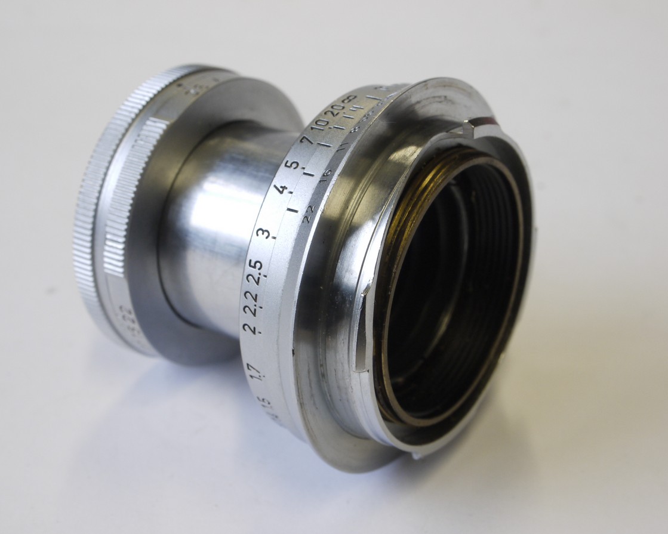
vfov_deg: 22.8
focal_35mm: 67
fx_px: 1324
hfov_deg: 28.3
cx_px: 315
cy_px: 267
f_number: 11
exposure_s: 1/20
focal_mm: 32
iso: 400
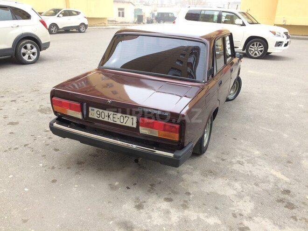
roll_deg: -0.3
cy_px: 116
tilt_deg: -19.1
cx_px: 154
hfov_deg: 61.7
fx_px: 258
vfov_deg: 48.2
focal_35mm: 29
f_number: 2.2
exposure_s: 1/196
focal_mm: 4.15
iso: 32
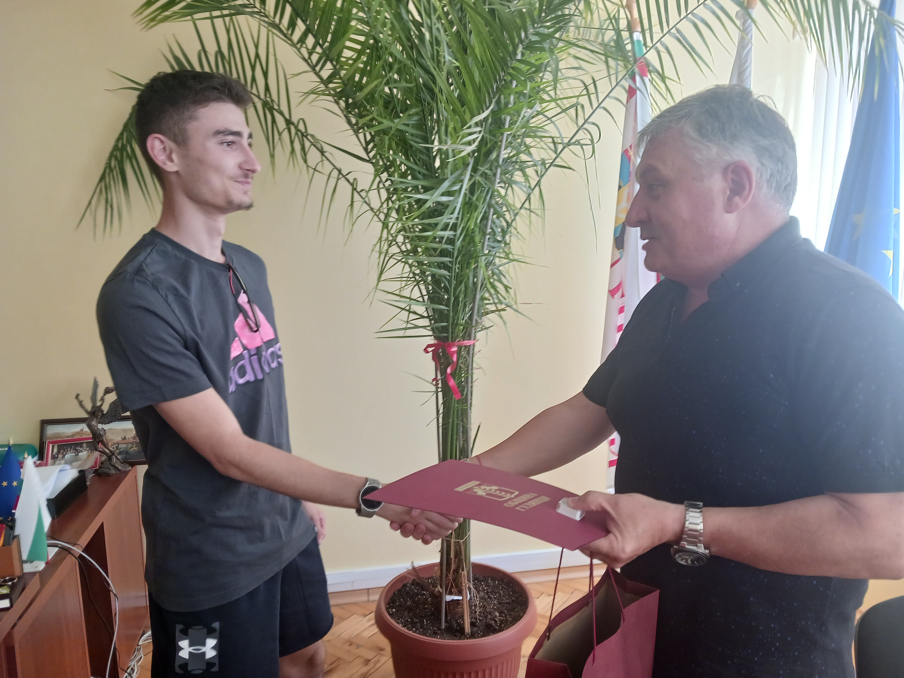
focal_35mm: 27
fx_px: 705
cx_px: 452
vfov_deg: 51.4
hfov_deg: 65.3
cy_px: 339
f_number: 1.8
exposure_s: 1/33
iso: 200
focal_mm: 4
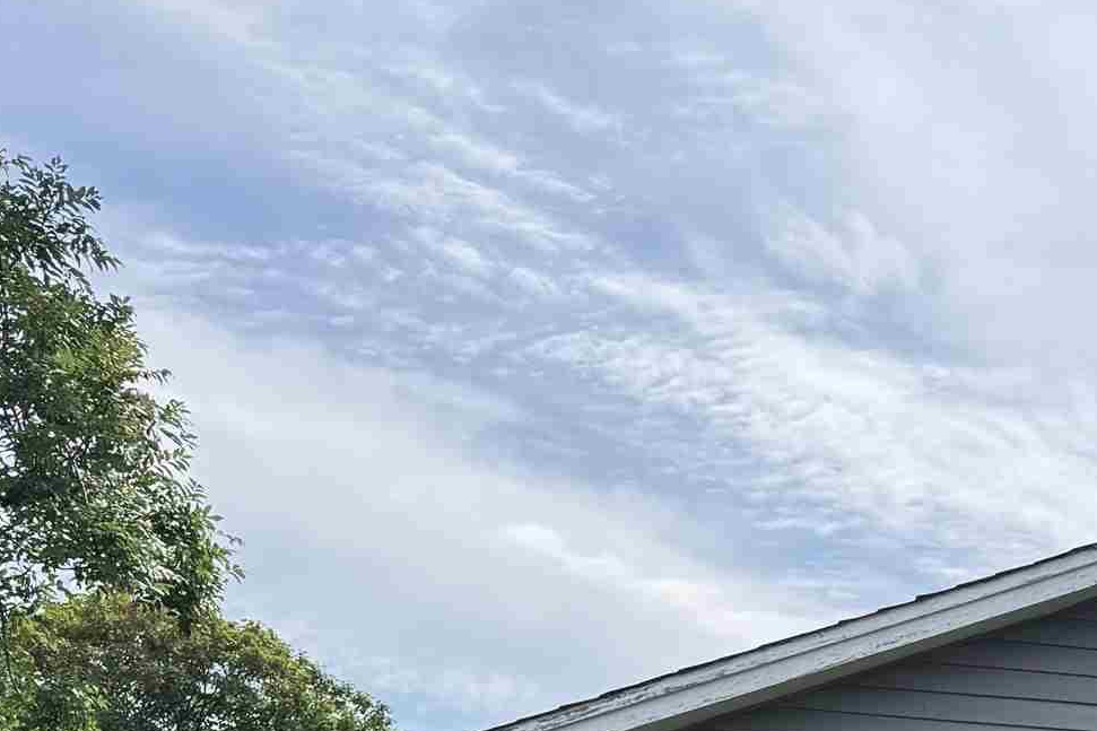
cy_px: 1253
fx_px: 2407
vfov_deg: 15.3
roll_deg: +0.6
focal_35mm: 79
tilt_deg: +0.7
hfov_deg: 22.9
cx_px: 1420
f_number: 1.78
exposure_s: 1/3096
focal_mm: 6.76
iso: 80
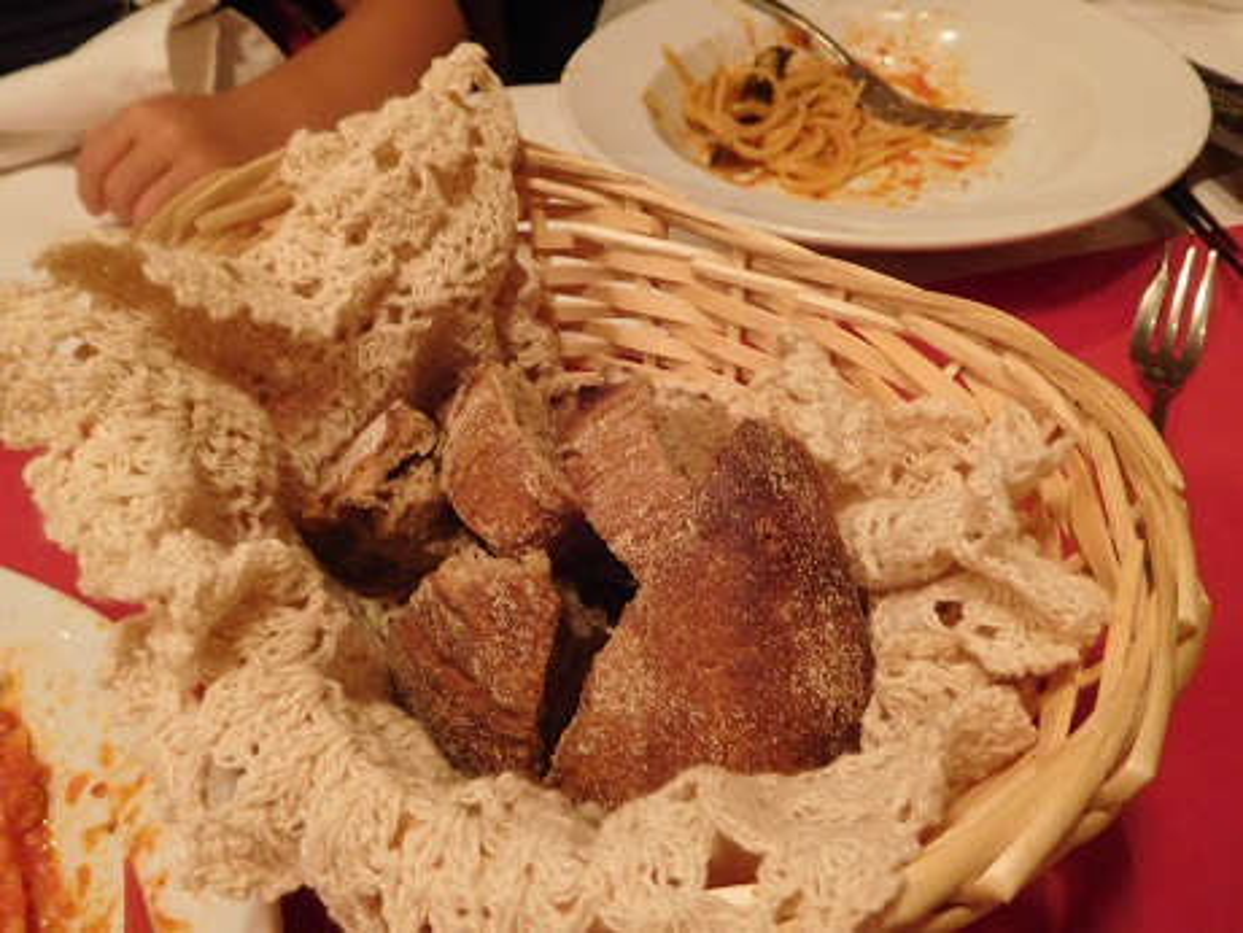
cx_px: 622
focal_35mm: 25
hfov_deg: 69.4
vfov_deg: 54.9
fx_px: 898
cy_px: 466
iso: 500
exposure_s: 1/8
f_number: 3.4
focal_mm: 4.5
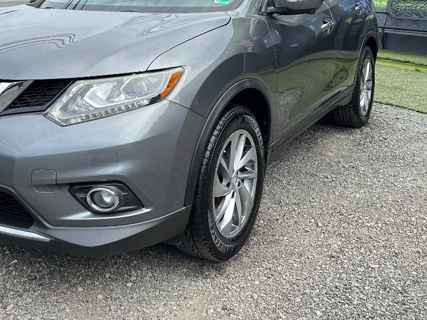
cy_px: 44
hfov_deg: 42.3
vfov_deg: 31.6
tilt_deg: -7.1
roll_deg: -1.0
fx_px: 543
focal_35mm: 44
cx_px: 140
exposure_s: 1/729
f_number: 1.78
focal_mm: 6.86
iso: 80
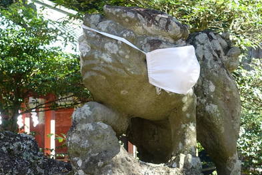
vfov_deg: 11.6
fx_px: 844
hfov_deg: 17.6
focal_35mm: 116
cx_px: 149
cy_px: 204
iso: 125
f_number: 4.5
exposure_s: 1/80
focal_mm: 14.1
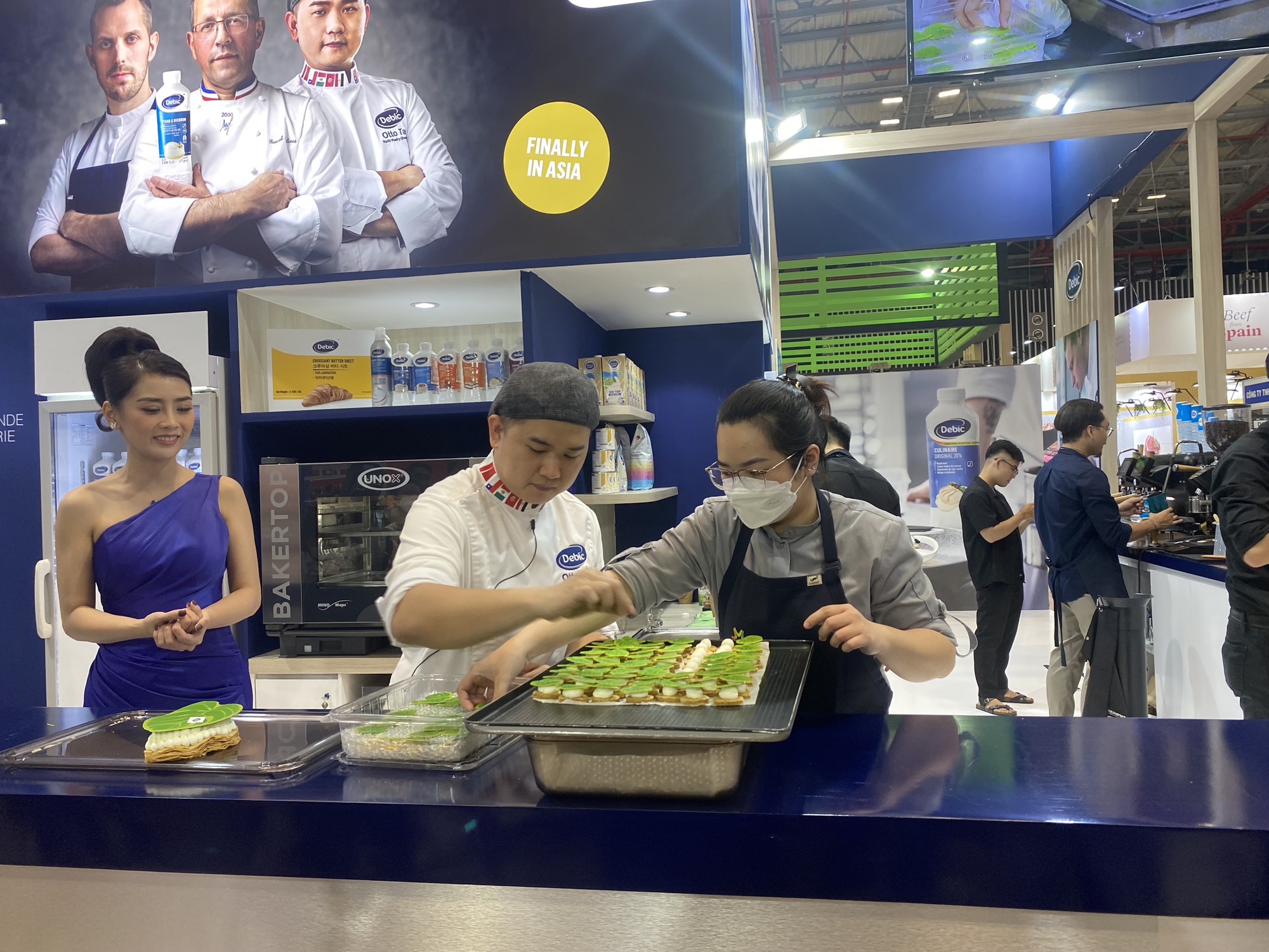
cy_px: 476
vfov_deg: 53.1
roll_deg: +2.9
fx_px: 953
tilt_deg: -0.9
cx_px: 634
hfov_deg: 67.3
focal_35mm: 26
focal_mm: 4.25
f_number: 1.8
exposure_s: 1/100
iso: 125
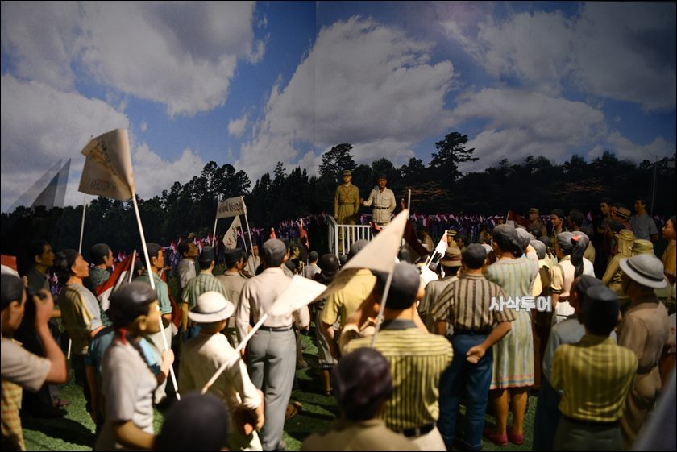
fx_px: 659
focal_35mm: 35
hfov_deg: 54.4
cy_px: 226
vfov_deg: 37.9
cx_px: 338
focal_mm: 35
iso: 800
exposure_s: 1/50
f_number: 3.5
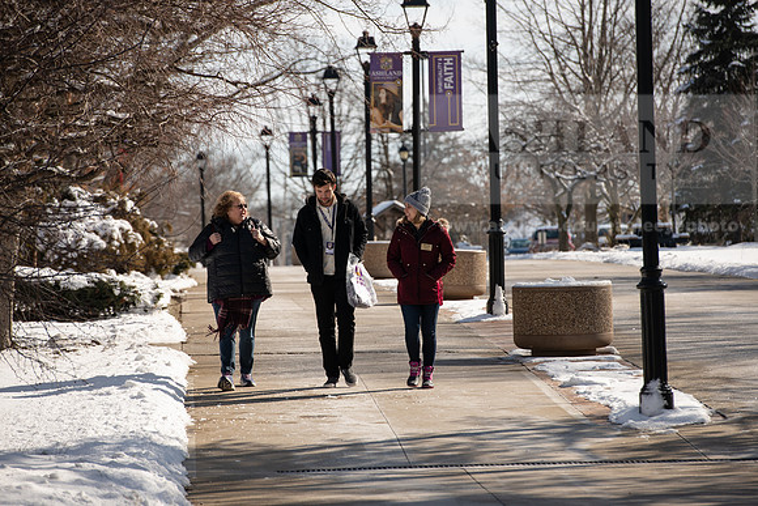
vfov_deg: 6.9
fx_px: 4212
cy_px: 253
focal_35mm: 200
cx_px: 379
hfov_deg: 10.3
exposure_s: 1/640
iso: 160
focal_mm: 200
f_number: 6.3
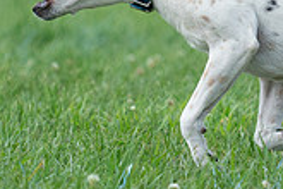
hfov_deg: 1.5
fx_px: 10620
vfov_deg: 1.0
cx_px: 360
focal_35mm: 1351
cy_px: -68
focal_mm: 385
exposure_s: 1/4000
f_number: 6.3
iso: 1250
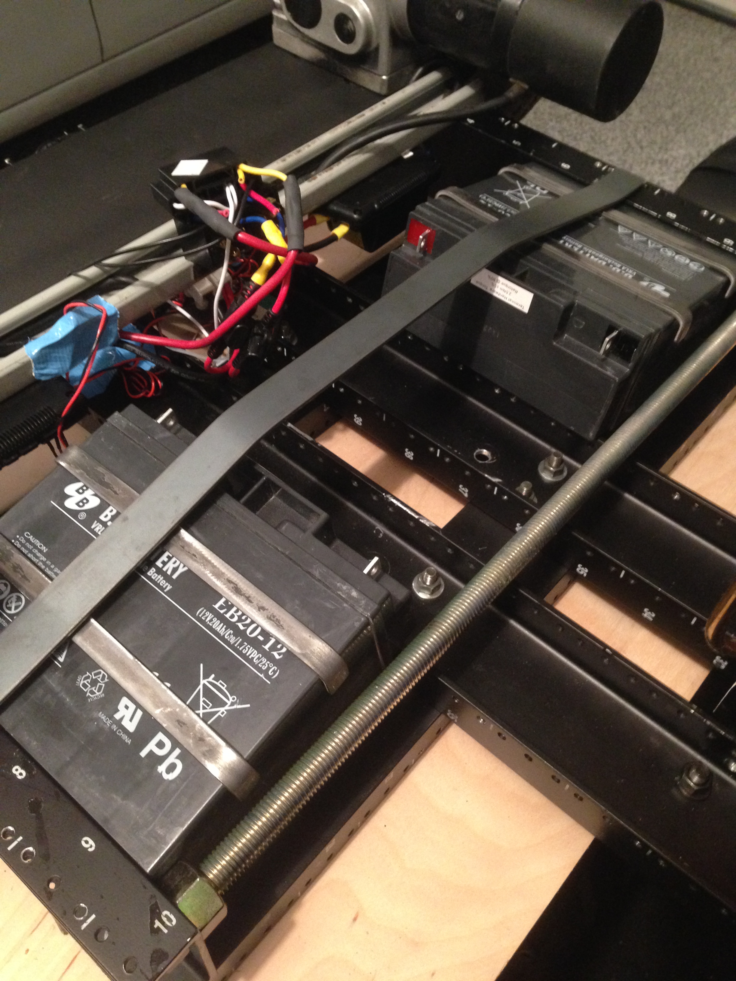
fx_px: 936
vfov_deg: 55.4
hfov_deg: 42.9
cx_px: 368
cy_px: 490
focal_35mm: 33
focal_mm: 4.12
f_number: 2.4
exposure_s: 1/15
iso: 400
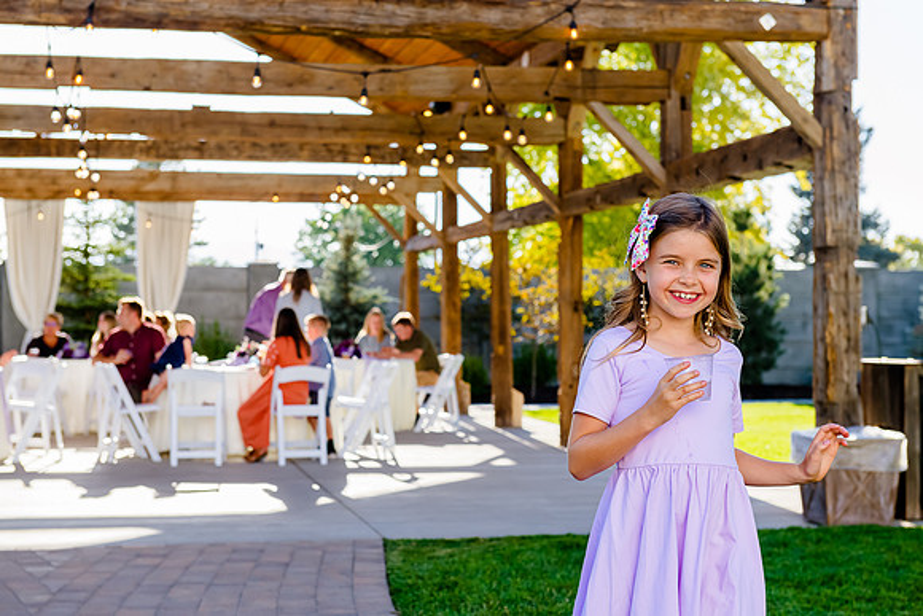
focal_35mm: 71
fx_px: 1810
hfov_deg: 28.6
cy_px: 308
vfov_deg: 19.3
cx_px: 462
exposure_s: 1/500
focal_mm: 70
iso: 400
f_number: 6.3
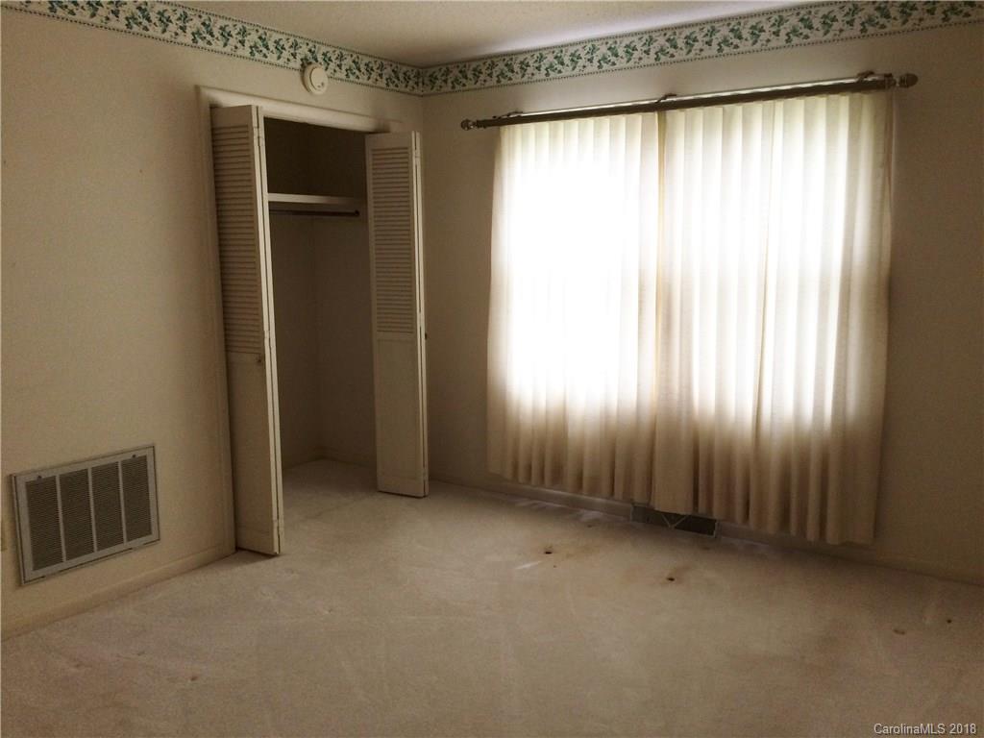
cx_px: 492
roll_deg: +0.3
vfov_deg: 48.2
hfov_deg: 61.7
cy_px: 369
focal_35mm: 29
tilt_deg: -9.9
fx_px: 824
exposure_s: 1/30
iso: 40
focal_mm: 4.15
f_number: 2.2
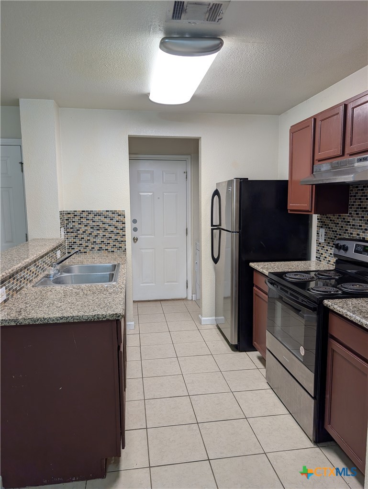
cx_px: 184
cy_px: 244
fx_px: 339
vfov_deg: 71.5
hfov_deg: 56.9
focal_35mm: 24
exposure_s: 1/40
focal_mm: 6.9
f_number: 1.68
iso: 35
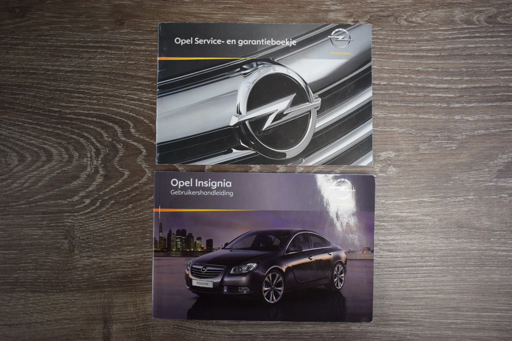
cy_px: 170
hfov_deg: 55.1
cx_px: 256
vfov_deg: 38.4
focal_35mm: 34
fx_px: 491
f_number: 4
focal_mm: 23
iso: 720
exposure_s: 1/60
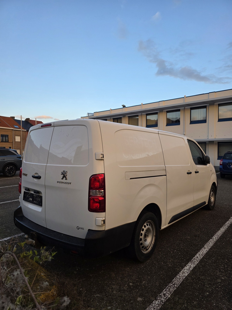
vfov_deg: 73.9
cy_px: 155
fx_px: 206
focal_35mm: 23
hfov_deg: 58.9
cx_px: 116
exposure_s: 1/359
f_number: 1.7
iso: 50
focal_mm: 6.3
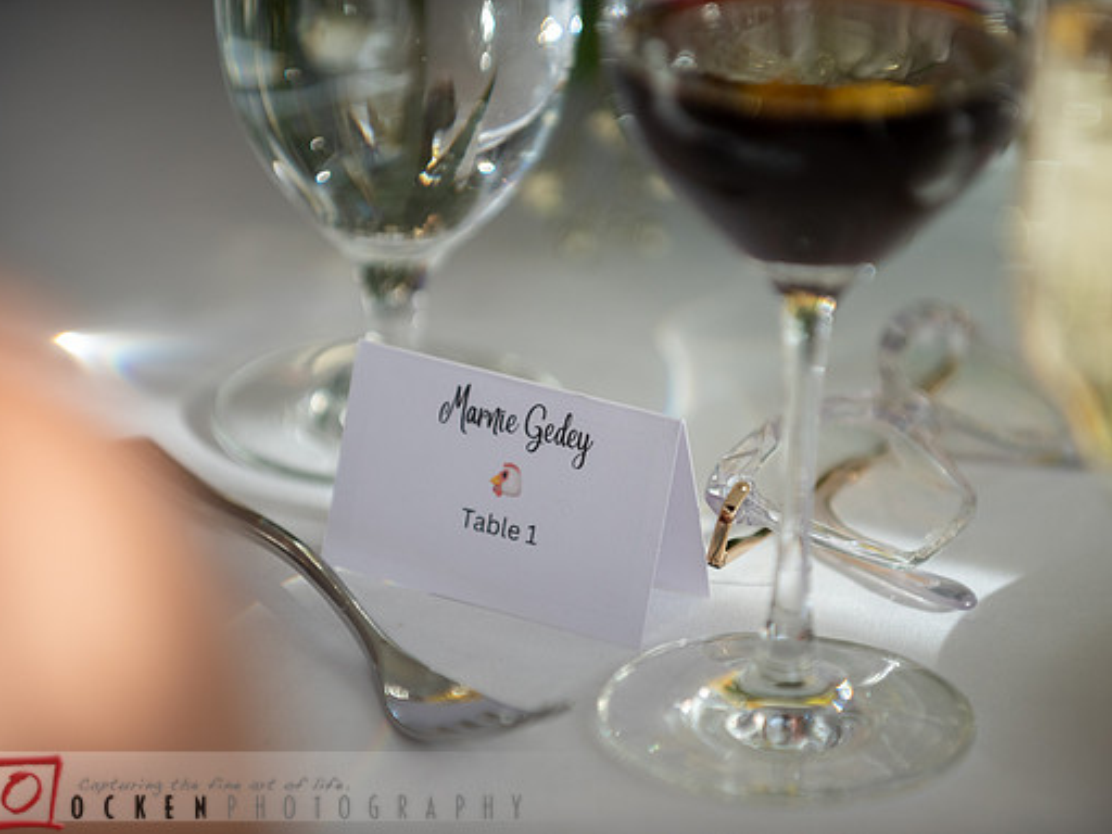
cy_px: 417
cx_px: 597
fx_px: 7003
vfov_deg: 6.8
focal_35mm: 218
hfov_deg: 9.1
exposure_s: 1/640
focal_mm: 200
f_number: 2.8
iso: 800
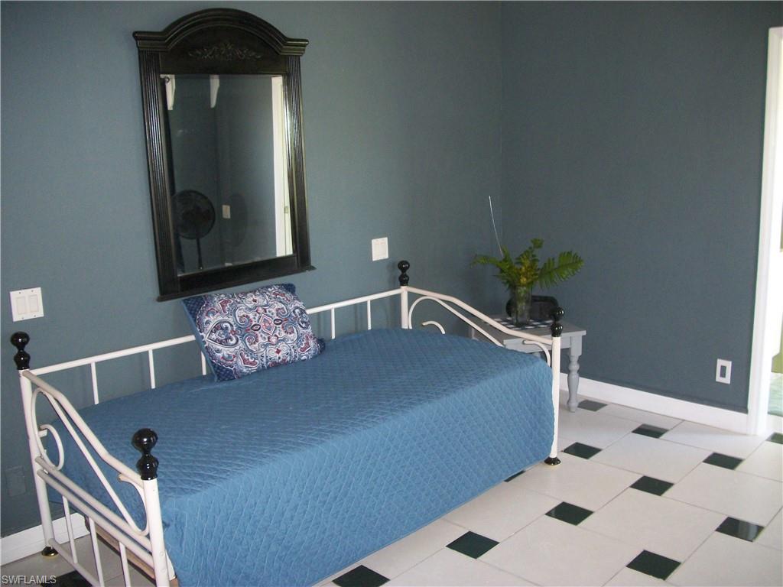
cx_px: 392
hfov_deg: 56.8
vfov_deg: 44.2
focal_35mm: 32
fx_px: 724
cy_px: 294
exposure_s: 1/30
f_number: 2.9
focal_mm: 5.7
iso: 250
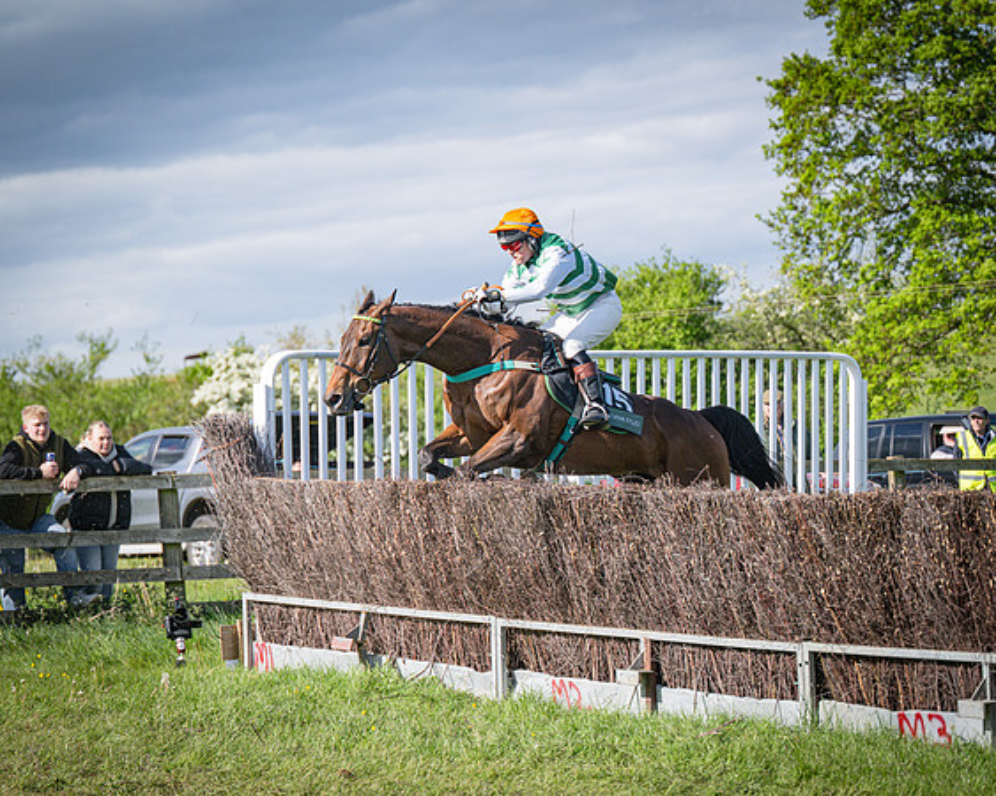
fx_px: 3252
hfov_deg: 17.4
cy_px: 398
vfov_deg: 14.0
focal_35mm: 110
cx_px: 498
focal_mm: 98
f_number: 4
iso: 400
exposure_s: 1/3200
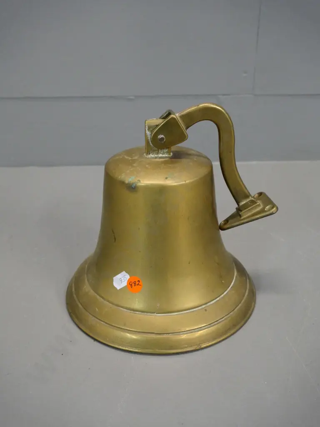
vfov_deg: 46.8
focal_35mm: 40
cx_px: 160
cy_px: 214
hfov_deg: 36.0
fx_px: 493
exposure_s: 1/100
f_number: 5.6
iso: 3200
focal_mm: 20
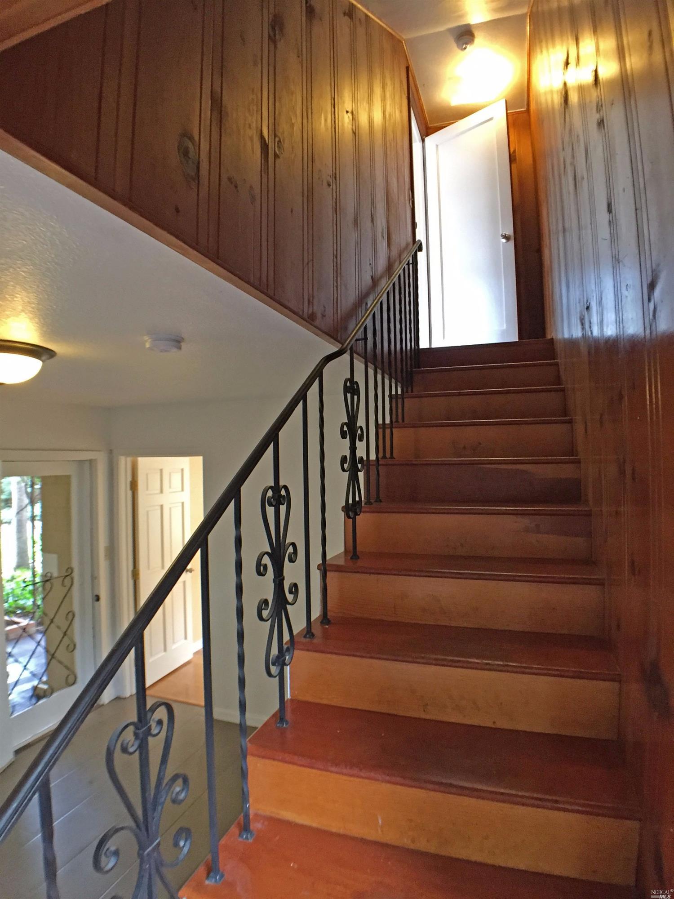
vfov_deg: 61.7
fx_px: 753
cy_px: 450
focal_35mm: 29
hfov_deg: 48.2
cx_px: 337
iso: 160
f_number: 2.2
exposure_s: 1/30
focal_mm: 4.15
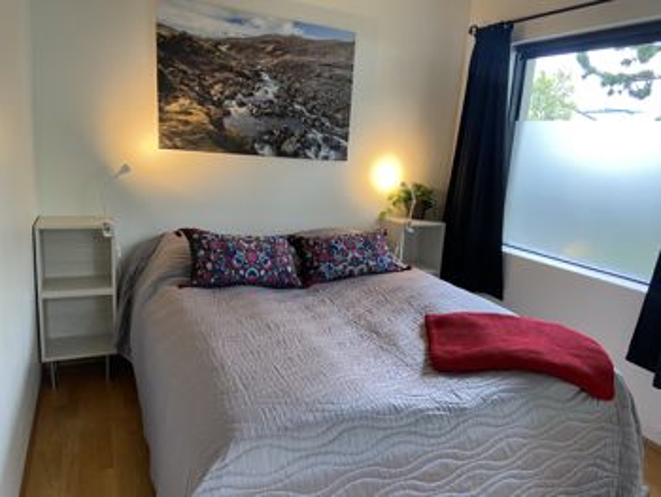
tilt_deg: -12.5
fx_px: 497
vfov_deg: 53.1
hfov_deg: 67.3
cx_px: 330
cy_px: 248
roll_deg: -4.1
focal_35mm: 26
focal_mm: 4.25
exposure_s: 1/50
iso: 125
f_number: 1.8
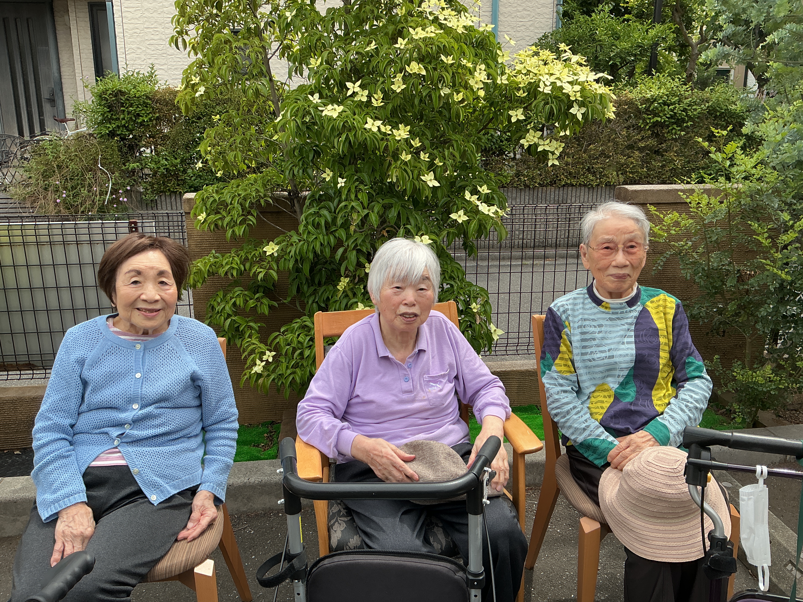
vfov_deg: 48.2
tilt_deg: -14.8
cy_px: 301
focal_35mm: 29
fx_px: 673
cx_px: 402
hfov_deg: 61.7
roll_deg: +1.1
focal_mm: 3
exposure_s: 1/842
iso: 25
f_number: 1.8
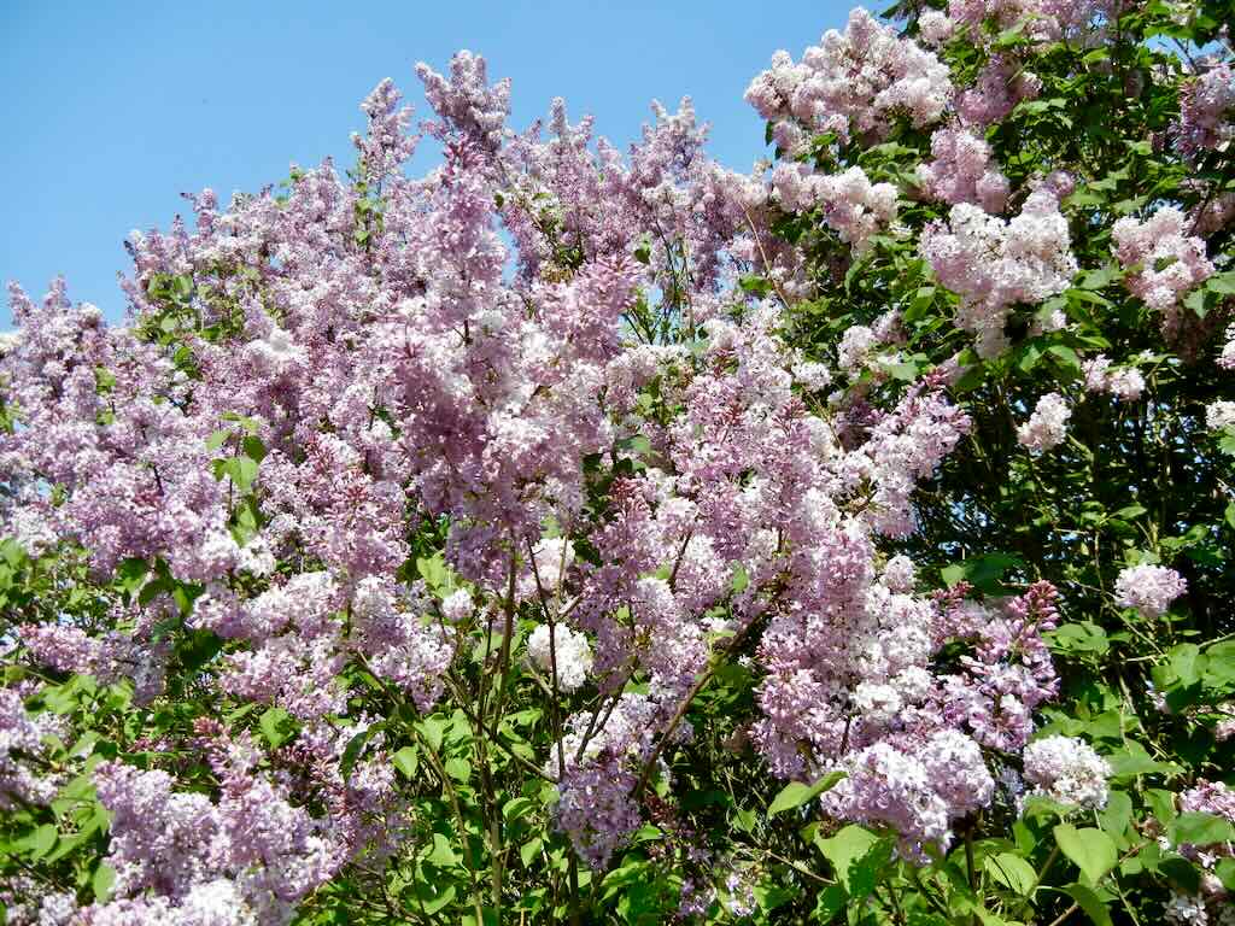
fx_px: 1070
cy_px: 463
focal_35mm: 30
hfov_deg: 60.0
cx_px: 618
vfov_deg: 46.8
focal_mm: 5.4
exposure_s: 1/266
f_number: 7
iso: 160
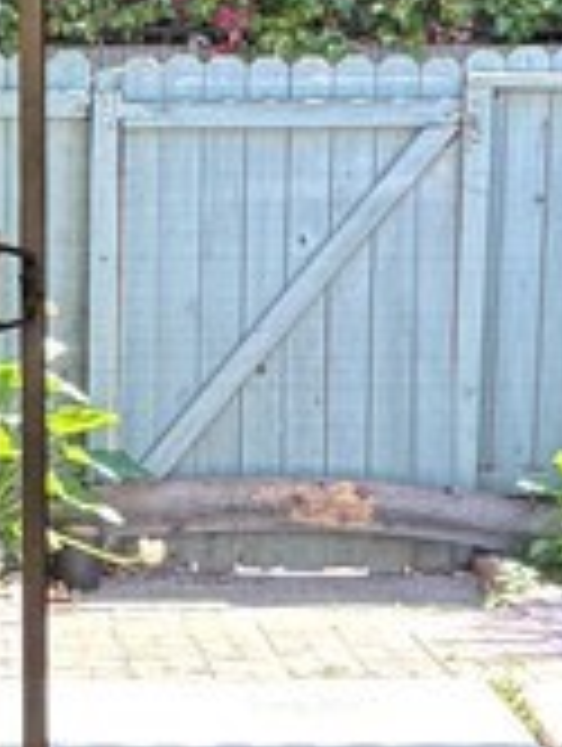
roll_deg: -0.8
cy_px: 450
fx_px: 3455
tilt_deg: -6.5
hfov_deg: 9.3
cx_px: 36
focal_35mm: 160
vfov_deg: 12.3
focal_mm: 5.96
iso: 50
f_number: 1.6
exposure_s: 1/120
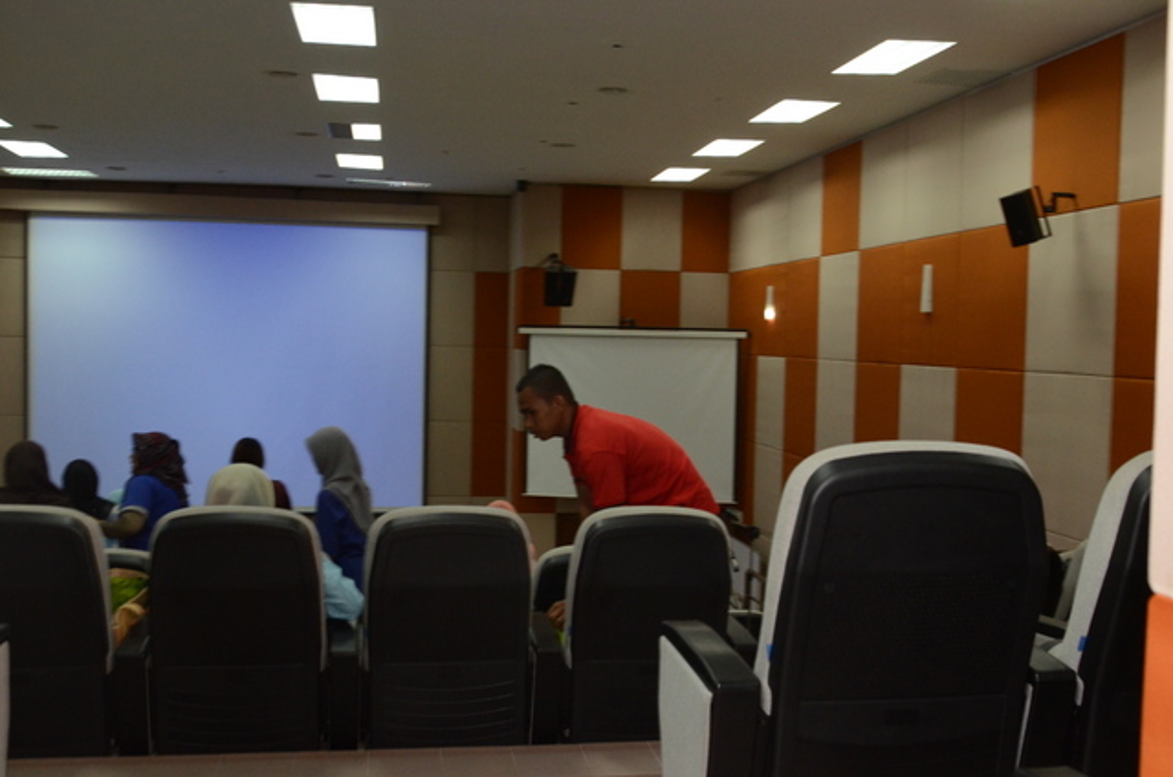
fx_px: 1268
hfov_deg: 49.6
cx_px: 586
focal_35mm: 39
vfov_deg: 34.1
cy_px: 388
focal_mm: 26
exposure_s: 1/80
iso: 1600
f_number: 5.6
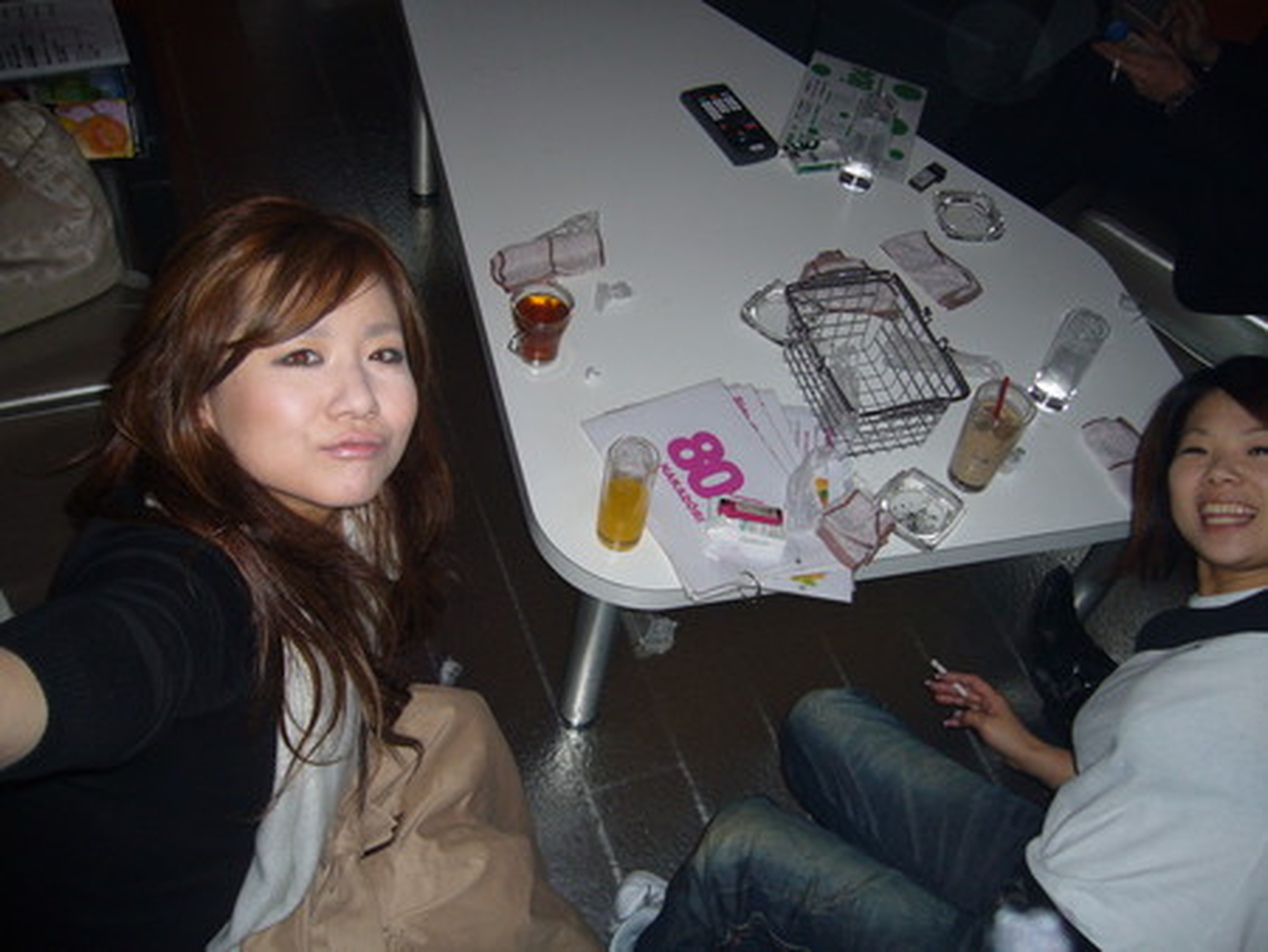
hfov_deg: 52.6
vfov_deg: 40.7
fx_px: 1283
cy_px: 476
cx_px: 634
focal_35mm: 35
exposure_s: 1/60
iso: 100
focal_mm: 5.8
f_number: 2.8
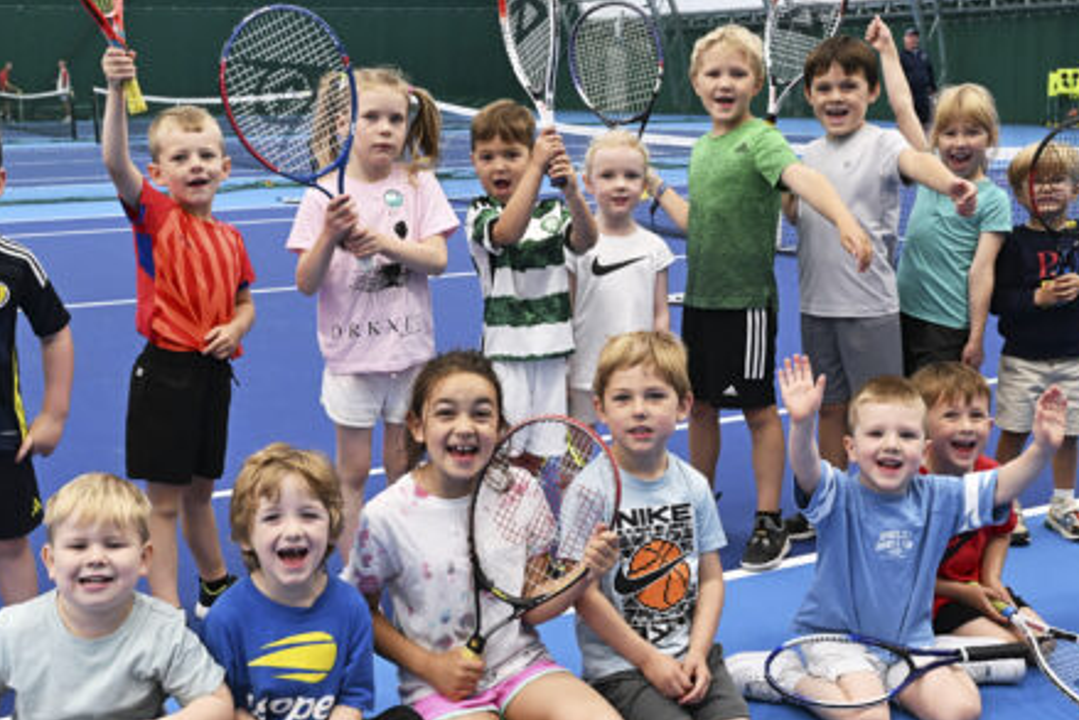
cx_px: 546
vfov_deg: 27.1
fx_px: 1495
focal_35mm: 50
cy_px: 410
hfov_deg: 39.7
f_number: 6.3
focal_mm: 28.5
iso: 1250
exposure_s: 1/320
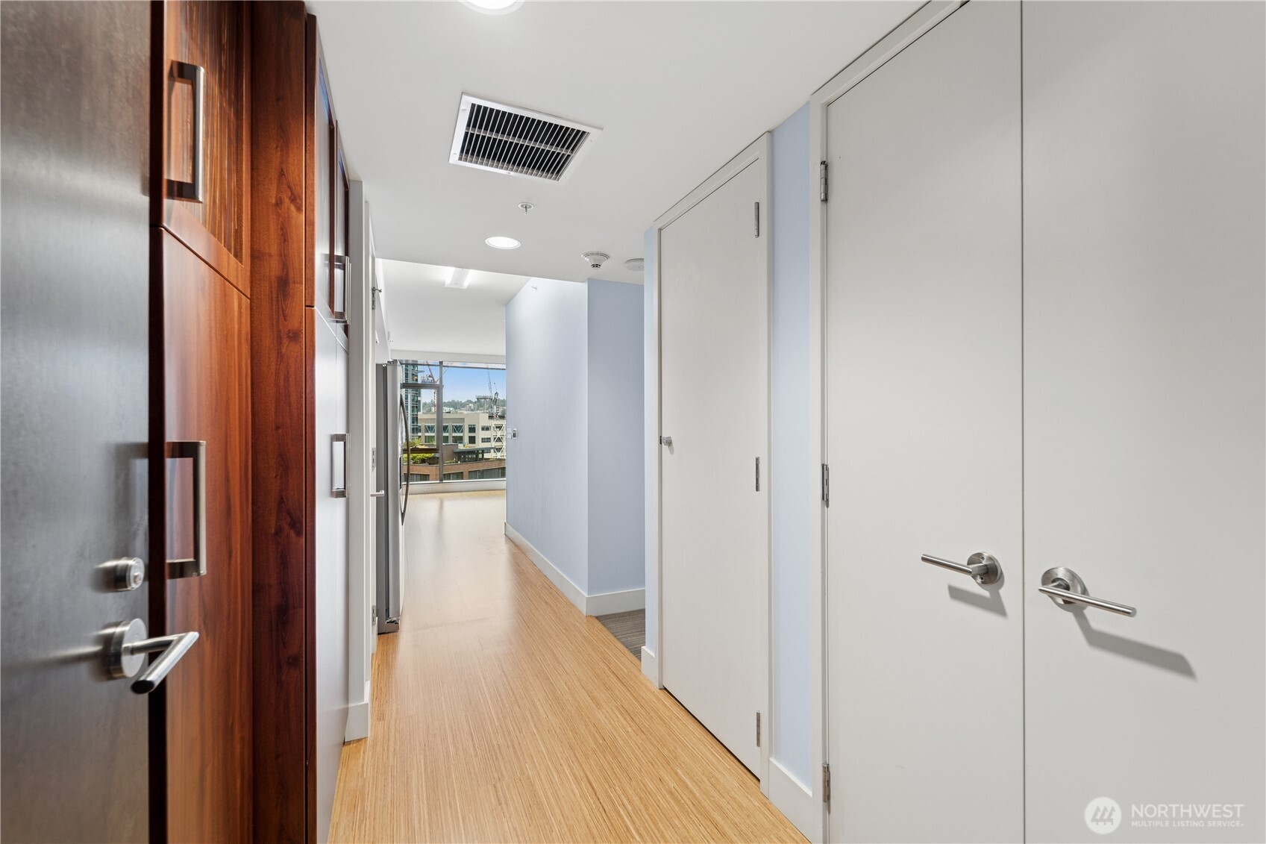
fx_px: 492
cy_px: 422
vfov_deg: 81.2
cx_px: 633
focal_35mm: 14
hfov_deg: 104.3
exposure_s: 1/6
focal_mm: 14
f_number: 8
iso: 200
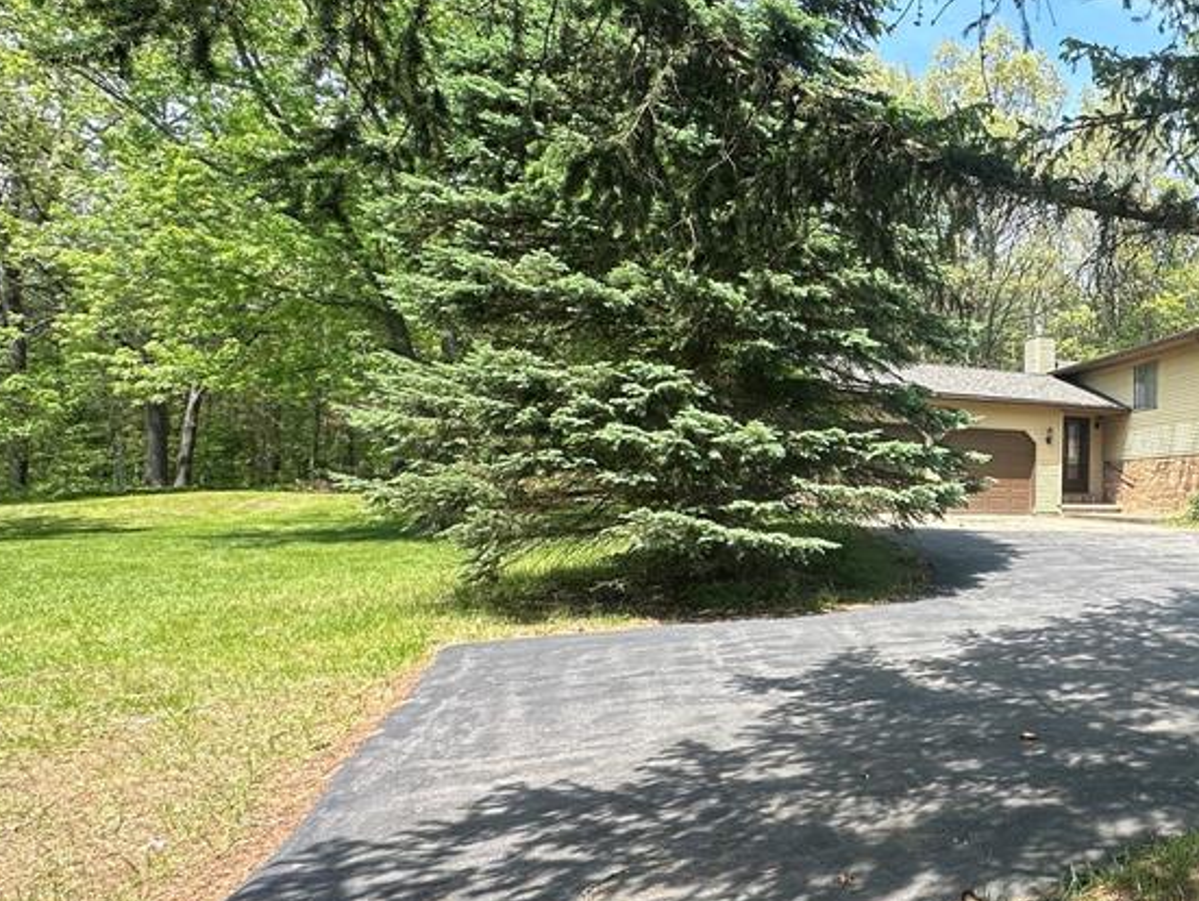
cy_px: 479
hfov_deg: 57.6
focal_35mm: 26
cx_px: 1081
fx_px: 901
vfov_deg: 53.1
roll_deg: -1.1
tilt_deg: +2.2
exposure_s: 1/373
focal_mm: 2.22
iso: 40
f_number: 2.2
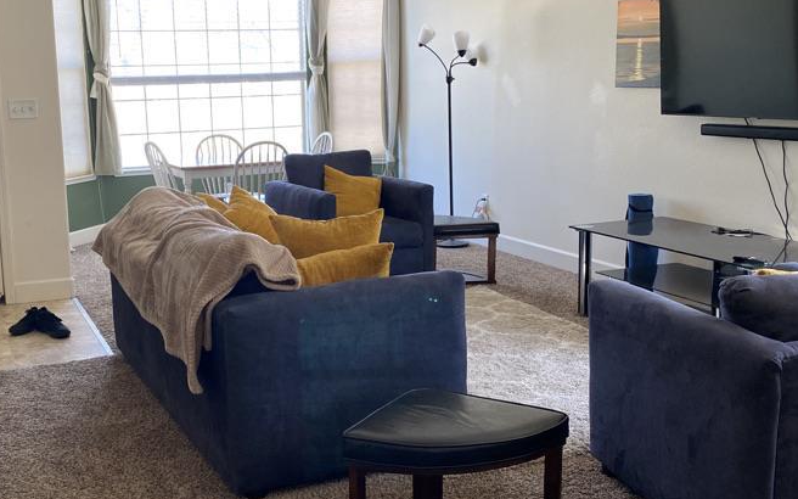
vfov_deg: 29.8
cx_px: 297
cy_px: 224
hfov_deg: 45.8
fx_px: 935
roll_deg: +1.6
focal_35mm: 43
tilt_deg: -8.8
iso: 125
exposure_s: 1/121
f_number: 1.8
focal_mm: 4.25
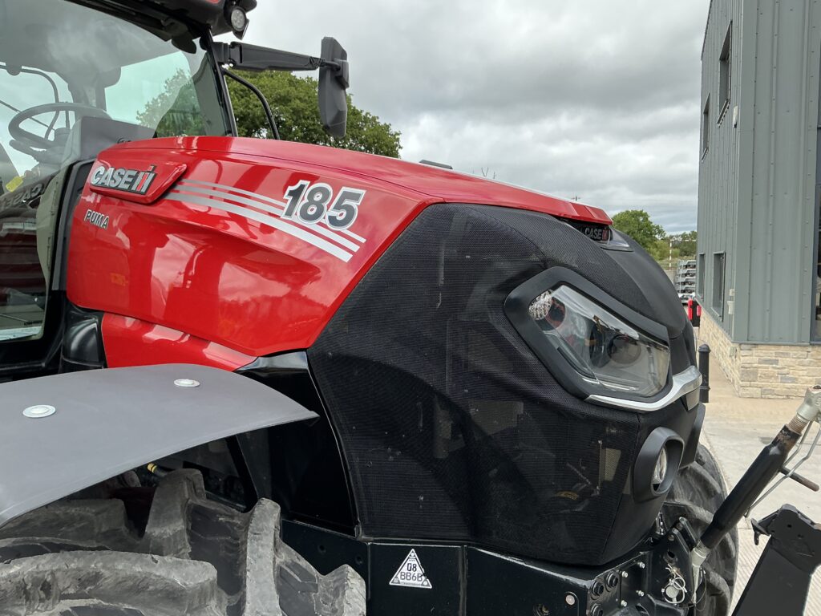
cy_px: 308
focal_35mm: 28
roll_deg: +1.7
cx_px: 410
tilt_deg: -5.5
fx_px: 664
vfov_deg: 49.7
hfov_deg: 63.4
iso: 25
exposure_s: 1/804
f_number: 1.8
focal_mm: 3
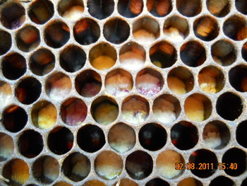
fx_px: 293
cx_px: 124
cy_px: 93
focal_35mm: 41
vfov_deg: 35.2
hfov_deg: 45.7
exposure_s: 1/60
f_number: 3.1
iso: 400
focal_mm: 6.72
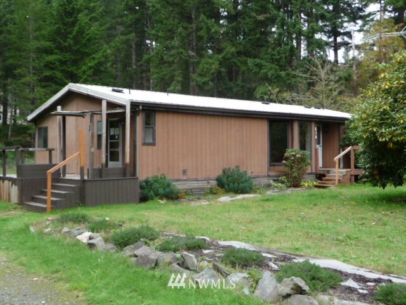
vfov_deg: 35.1
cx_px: 203
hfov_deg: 45.8
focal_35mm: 41
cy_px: 152
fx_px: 481
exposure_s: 1/125
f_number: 3.3
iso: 100
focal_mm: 4.7
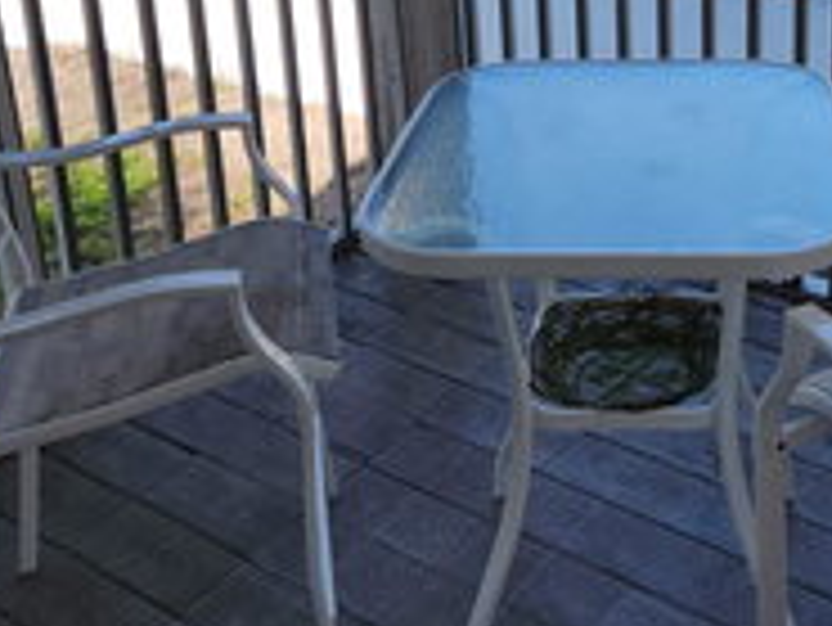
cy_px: -23
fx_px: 1275
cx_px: 681
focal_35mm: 53
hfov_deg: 34.9
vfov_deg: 25.9
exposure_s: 1/420
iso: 20
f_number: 1.8
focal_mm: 5.4
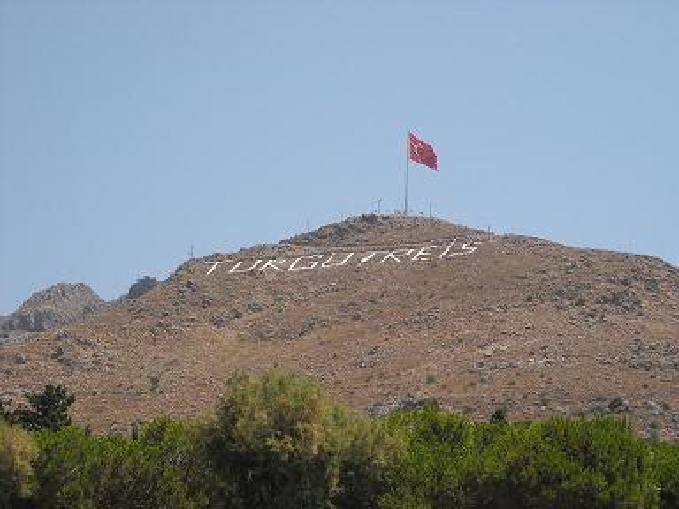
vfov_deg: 14.1
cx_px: 340
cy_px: 254
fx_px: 2060
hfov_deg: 18.7
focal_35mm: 105
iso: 118
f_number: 9.3
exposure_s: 1/250
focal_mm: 17.1
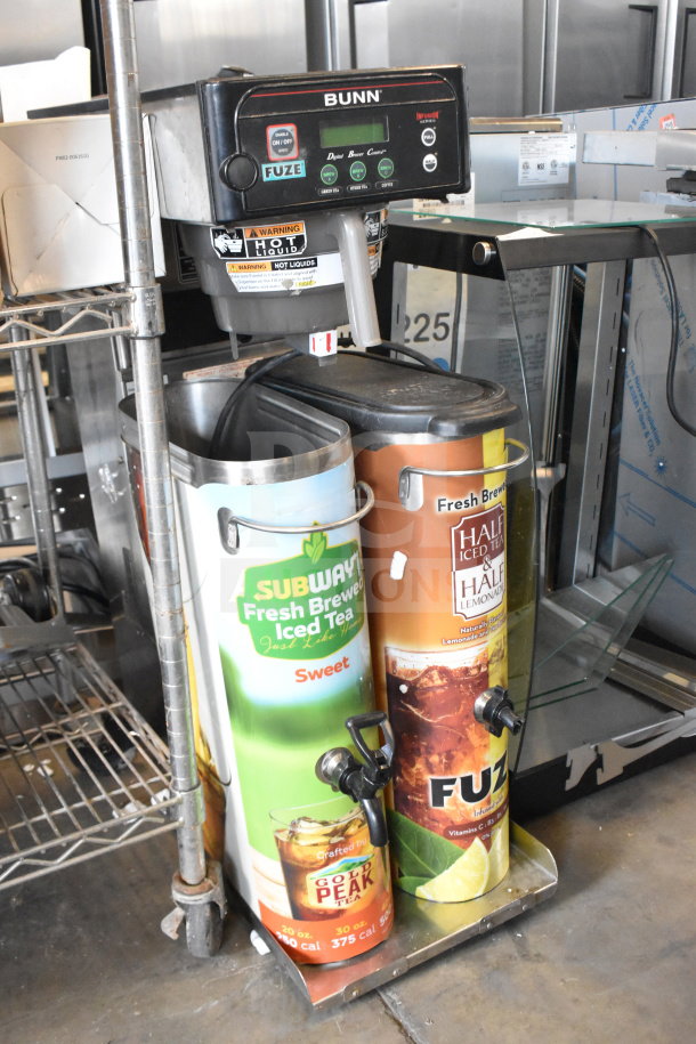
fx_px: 1044
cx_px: 348
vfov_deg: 53.1
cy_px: 522
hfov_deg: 36.9
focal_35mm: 36
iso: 6400
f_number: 6.3
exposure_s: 1/160
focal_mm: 24
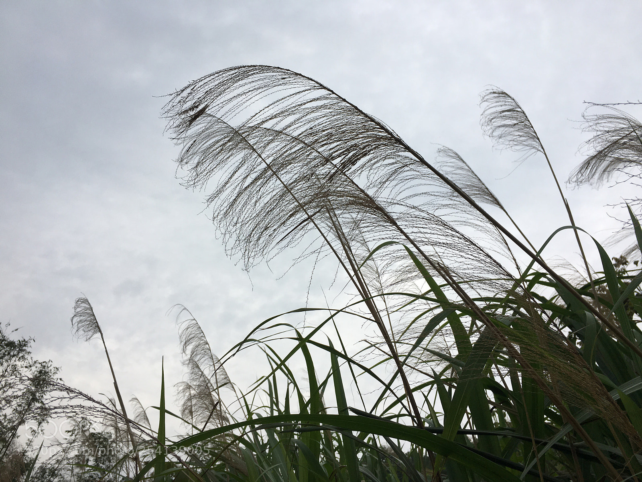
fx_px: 538
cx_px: 321
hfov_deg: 61.7
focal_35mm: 29
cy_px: 241
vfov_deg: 48.2
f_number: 2.2
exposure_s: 1/3205
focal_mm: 4.15
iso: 25
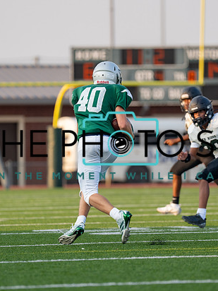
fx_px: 3283
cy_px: 156
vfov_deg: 5.1
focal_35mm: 391
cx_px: 123
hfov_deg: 3.8
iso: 160
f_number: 2.8
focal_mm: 200
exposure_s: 1/1000
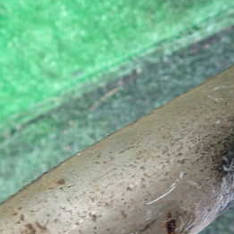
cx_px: 140
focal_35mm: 51
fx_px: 390
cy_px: 179
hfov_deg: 33.3
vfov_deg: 32.7
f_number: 2
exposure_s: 1/30
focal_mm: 4.5
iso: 200
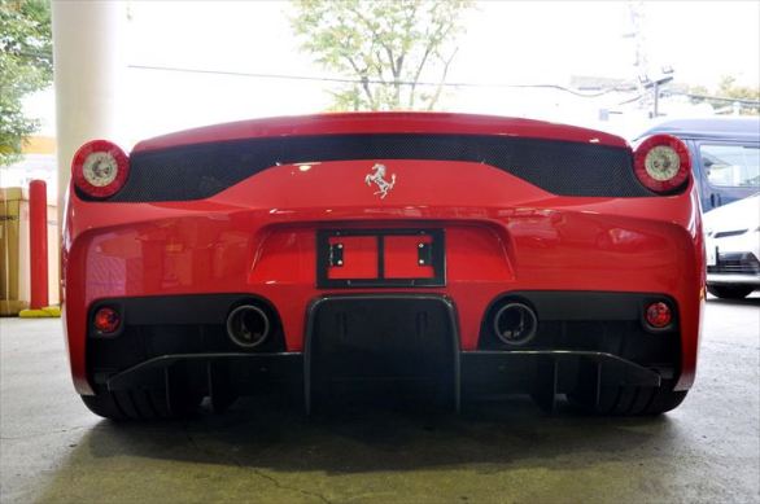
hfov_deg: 53.2
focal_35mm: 36
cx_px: 380
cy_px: 252
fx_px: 759
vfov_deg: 36.8
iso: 400
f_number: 5.6
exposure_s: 1/30
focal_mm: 24
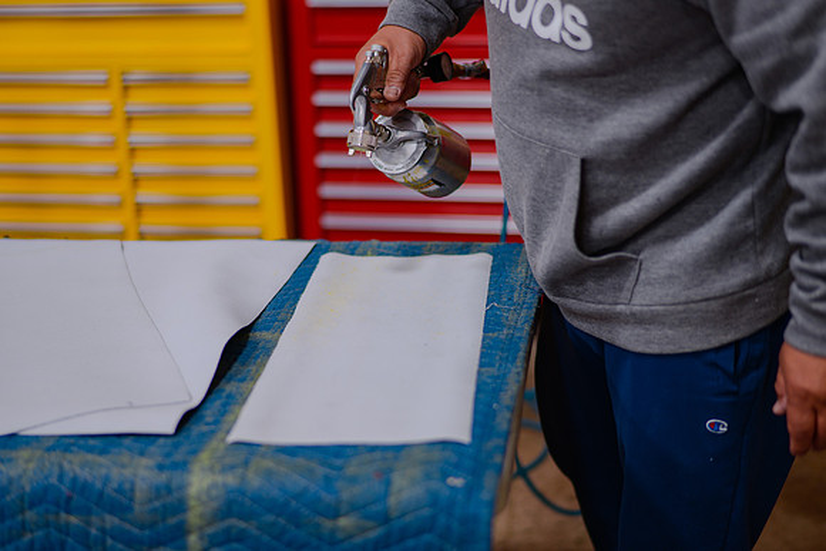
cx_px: 413
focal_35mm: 58
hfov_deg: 34.5
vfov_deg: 23.4
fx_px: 1331
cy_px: 276
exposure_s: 1/125
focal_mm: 58
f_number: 1.4
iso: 125
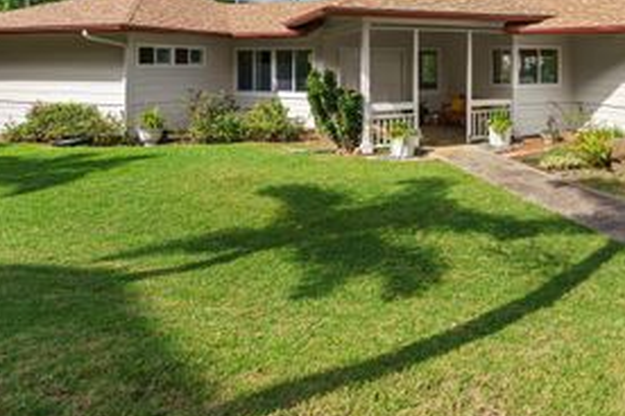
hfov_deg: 59.9
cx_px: 476
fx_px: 503
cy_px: 62
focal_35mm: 29
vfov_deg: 42.2
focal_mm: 16
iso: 100
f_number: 8
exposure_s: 1/250
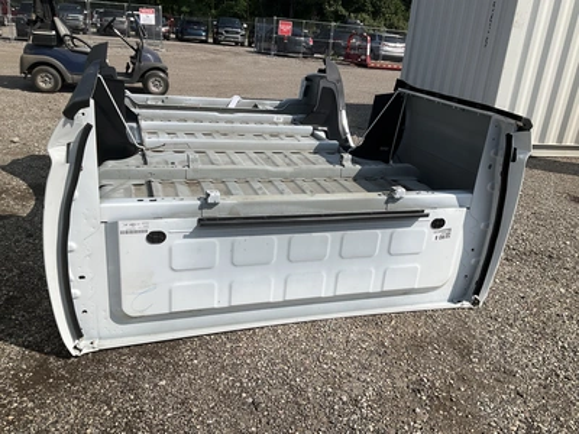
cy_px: 217
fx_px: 485
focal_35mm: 29
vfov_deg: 48.2
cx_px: 290
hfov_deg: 61.7
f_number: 1.8
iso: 25
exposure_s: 1/2667
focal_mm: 3
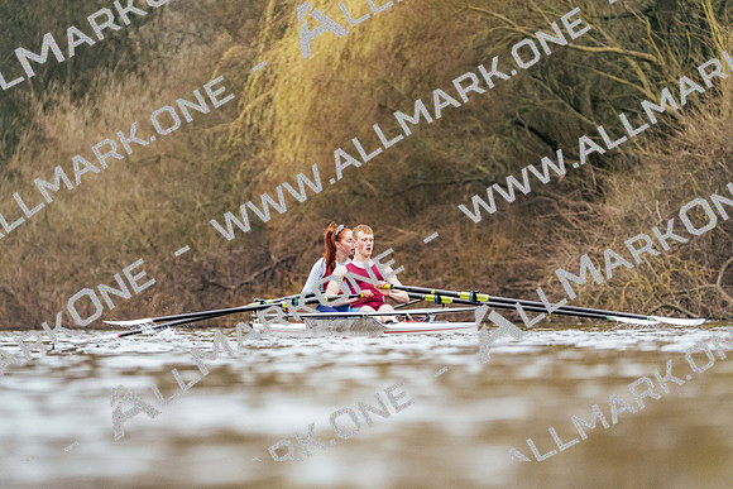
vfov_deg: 3.5
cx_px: 366
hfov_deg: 5.2
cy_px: 244
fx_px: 8085
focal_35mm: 397
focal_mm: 397
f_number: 6.3
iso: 5000
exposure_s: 1/2000
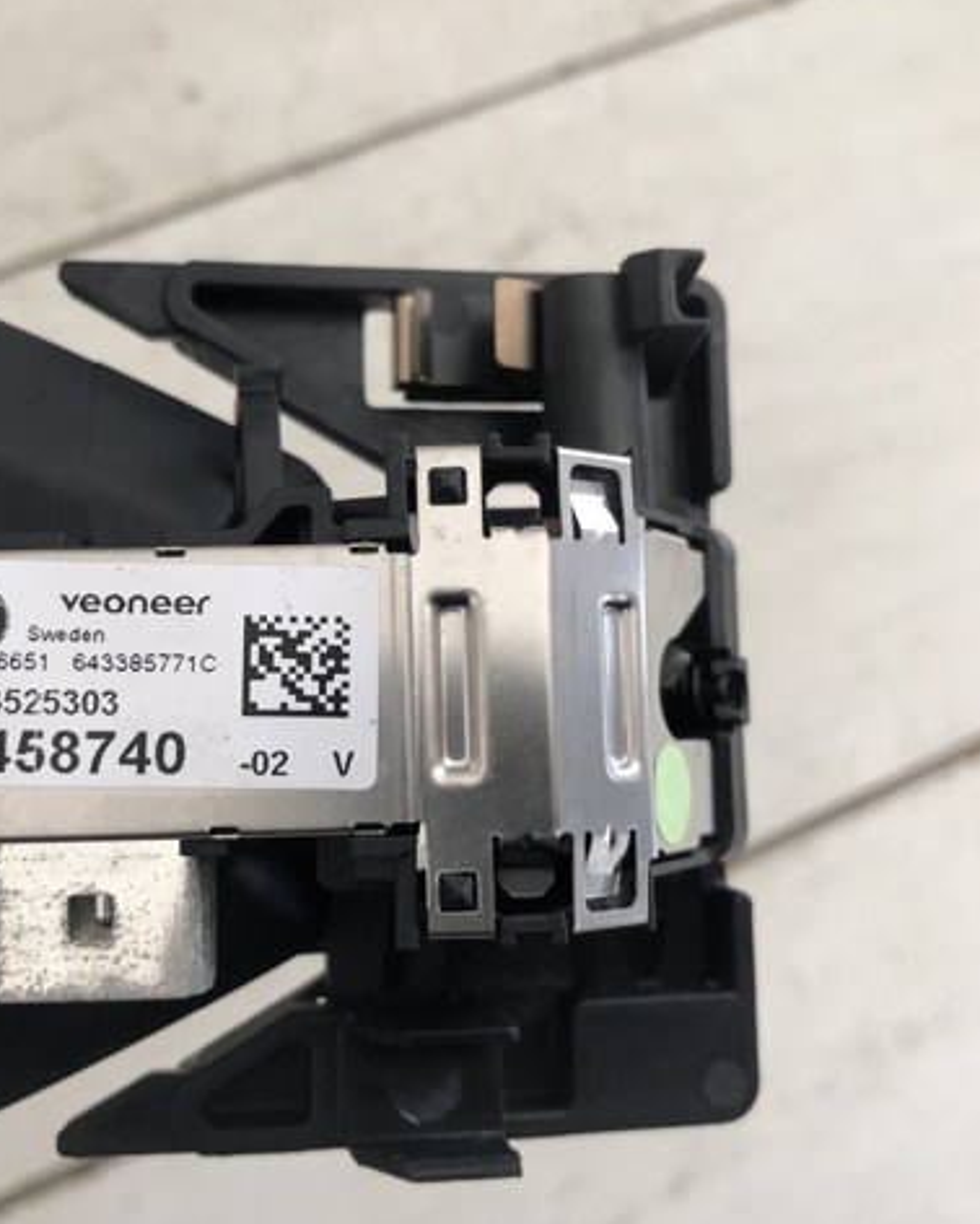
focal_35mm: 37
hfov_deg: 40.0
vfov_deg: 49.1
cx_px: 399
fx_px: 1341
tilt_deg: -73.0
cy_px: 611
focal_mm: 3.99
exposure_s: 1/30
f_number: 1.8
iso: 32
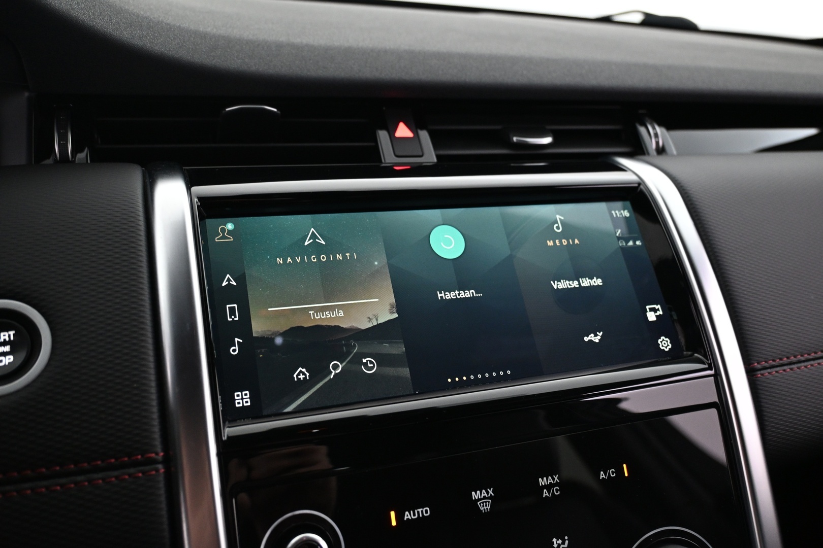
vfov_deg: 43.6
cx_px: 412
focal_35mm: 30
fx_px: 686
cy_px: 274
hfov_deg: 61.9
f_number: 3.8
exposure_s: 1/20
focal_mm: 20
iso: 1600
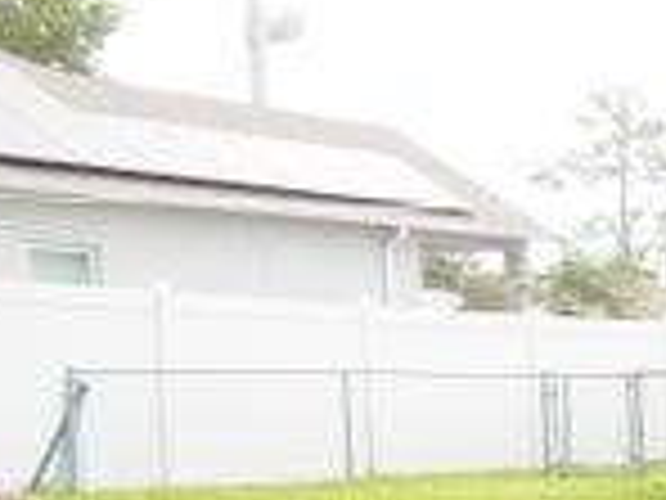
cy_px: 649
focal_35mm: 95
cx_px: 1152
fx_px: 1828
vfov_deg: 14.9
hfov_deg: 17.3
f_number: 3
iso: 125
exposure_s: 1/800
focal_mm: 4
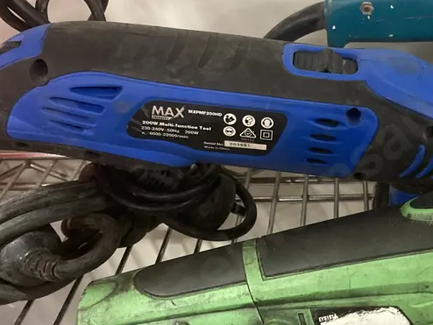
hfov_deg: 32.2
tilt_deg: -26.7
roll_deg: -0.7
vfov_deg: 25.3
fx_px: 726
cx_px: 357
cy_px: 167
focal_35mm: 58
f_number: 1.8
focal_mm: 3.99
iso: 250
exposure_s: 1/50
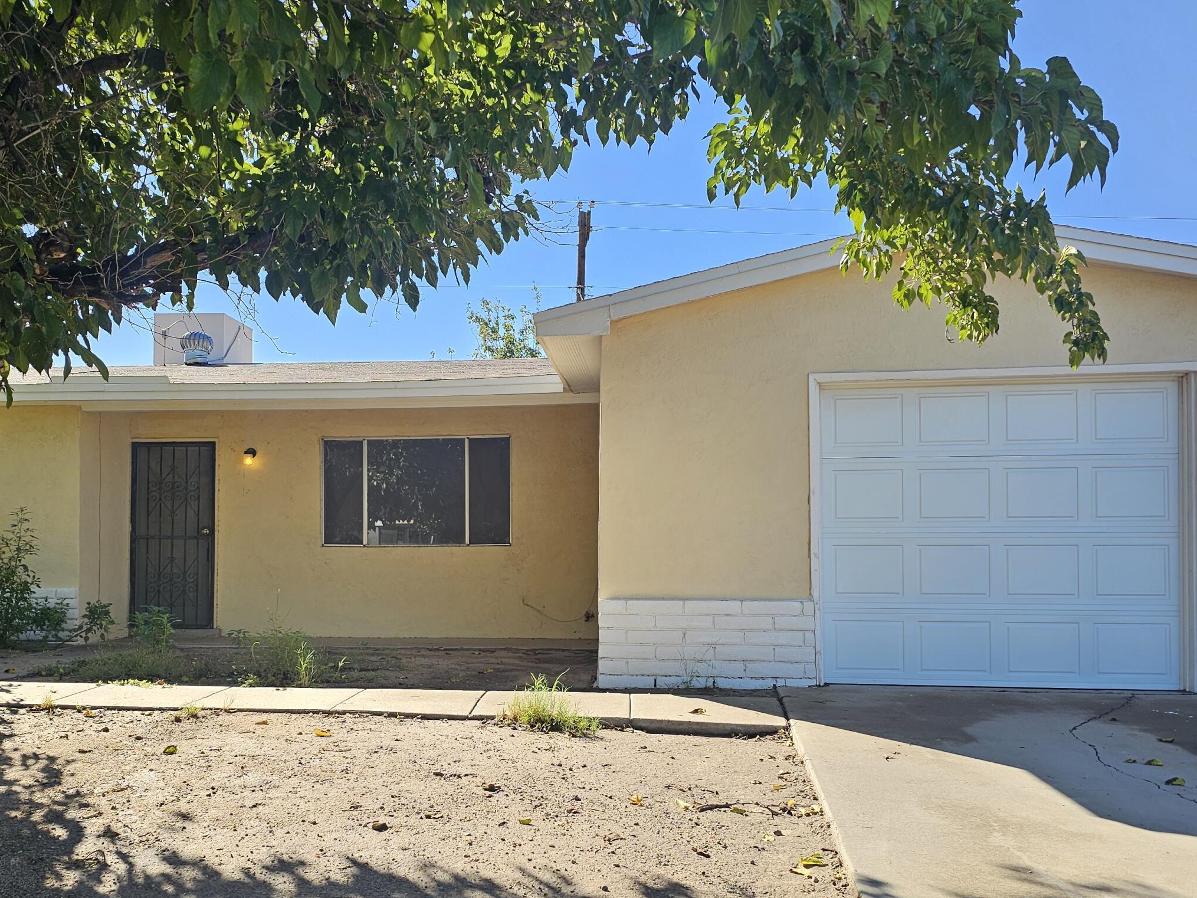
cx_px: 496
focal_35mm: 34
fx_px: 1176
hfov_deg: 53.7
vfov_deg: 41.6
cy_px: 546
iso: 10
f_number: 1.7
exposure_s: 1/325
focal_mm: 6.3
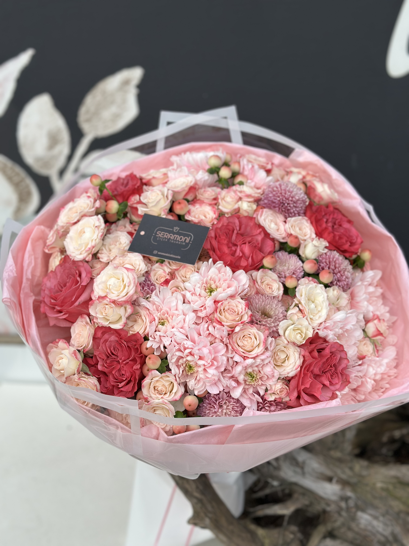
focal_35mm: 48
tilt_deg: -25.5
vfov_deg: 39.7
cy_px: 273
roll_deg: -0.5
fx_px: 756
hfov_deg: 30.3
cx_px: 204
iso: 80
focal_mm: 6.86
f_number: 1.78
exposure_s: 1/3058
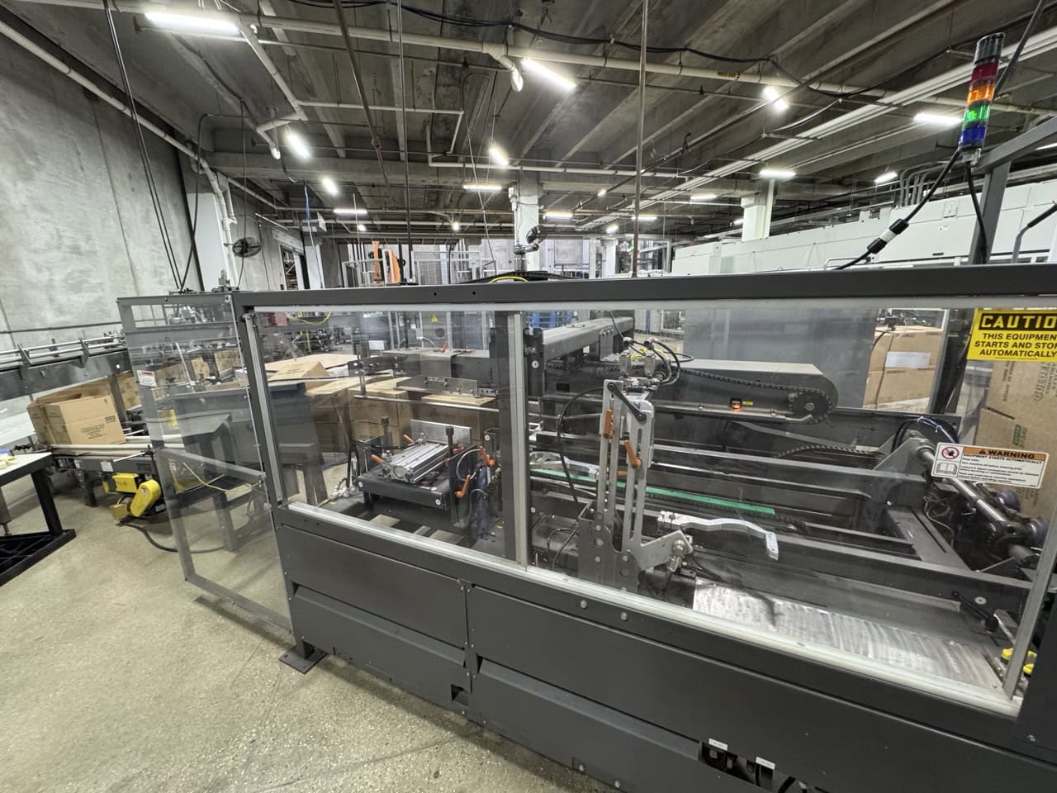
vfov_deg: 85.7
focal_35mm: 14
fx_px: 427
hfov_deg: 102.1
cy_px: 396
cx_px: 528
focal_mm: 2.2
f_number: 2.2
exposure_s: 1/60
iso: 500
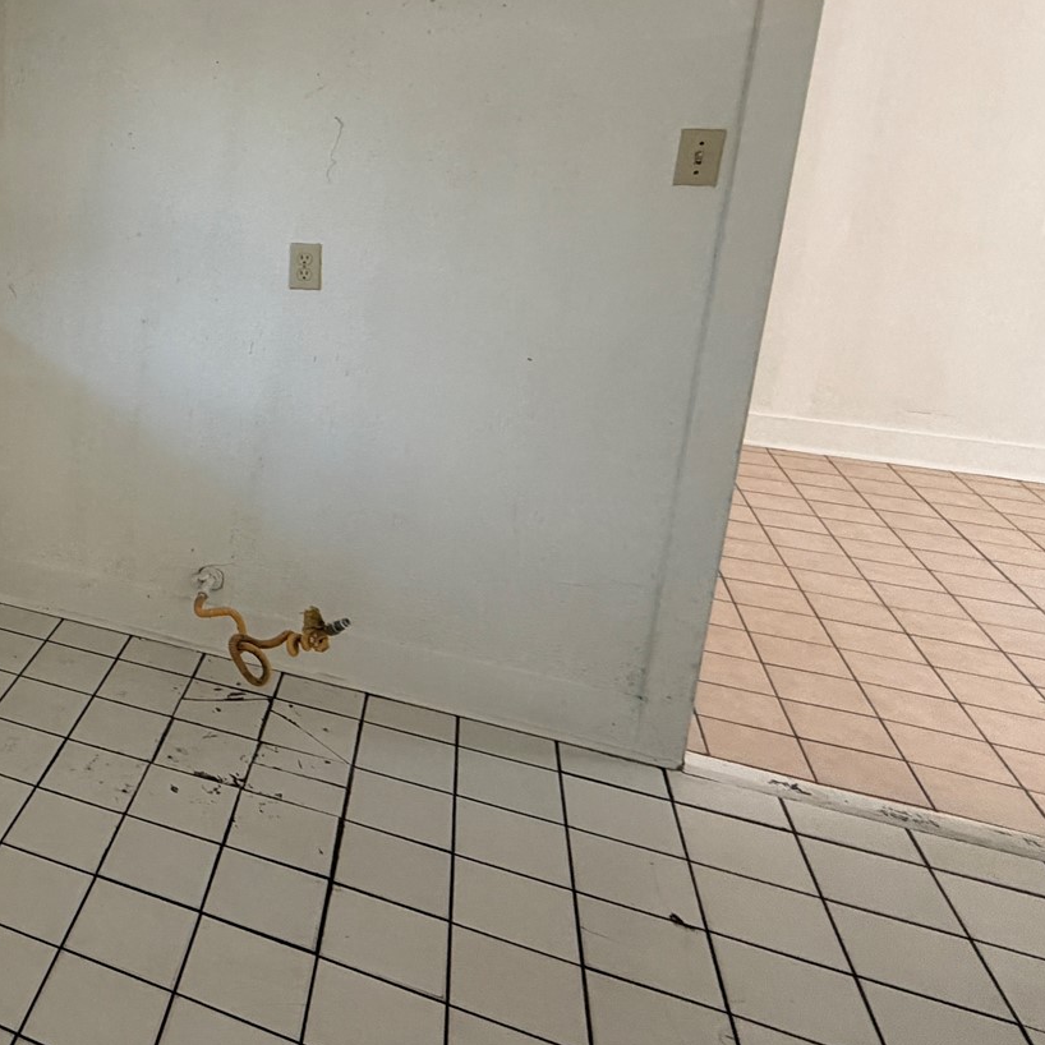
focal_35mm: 31
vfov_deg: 51.1
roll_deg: +0.8
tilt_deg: -13.1
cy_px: 314
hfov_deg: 41.1
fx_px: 1059
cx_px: -126
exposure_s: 1/121
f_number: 2.2
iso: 200
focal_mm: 2.22
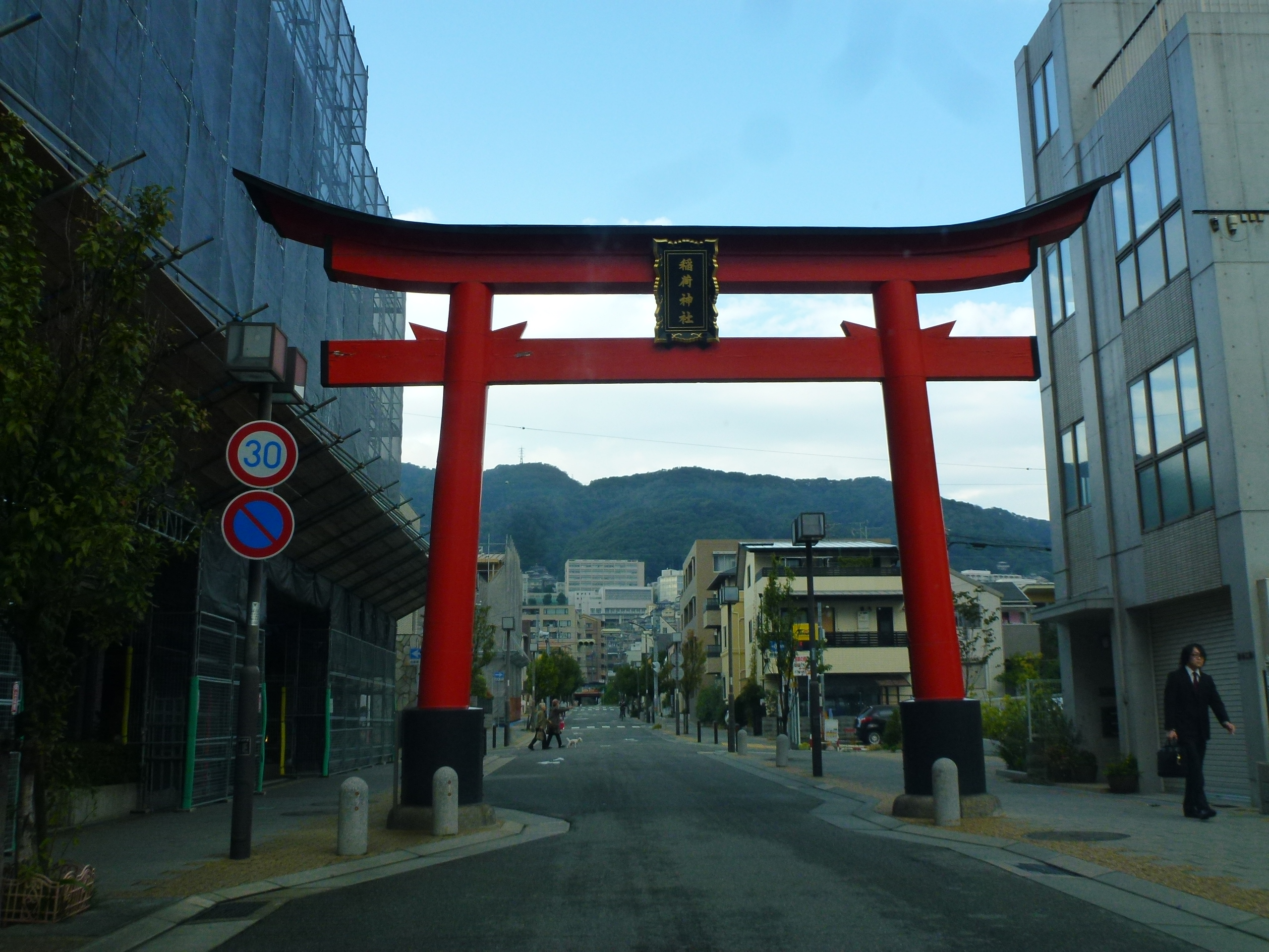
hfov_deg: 55.4
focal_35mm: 33
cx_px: 634
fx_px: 1210
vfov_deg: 42.9
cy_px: 476
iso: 160
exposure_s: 1/200
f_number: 4
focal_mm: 5.9
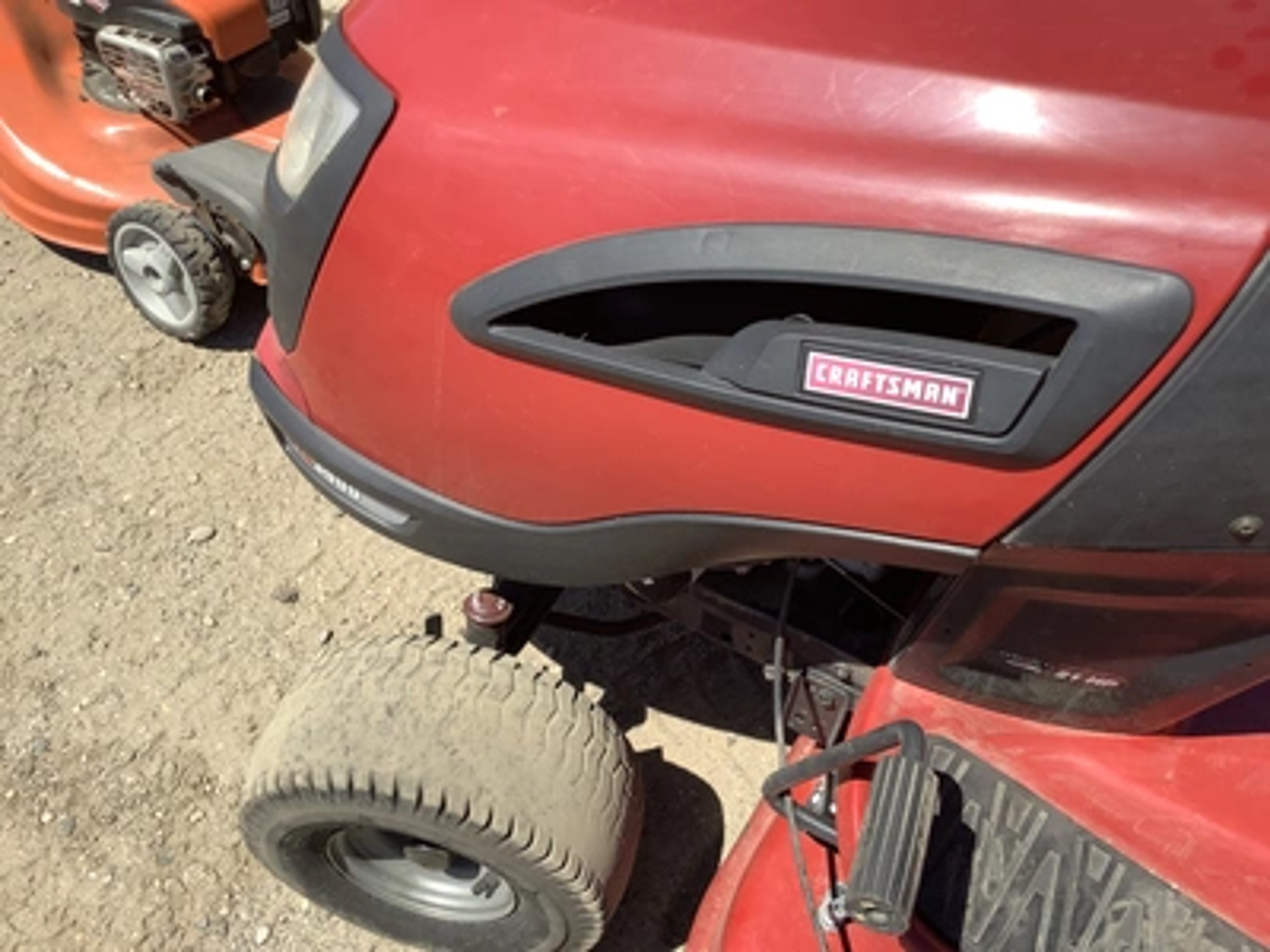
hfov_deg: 58.4
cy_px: 476
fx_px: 1137
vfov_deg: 45.4
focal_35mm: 31
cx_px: 635
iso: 25
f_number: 2.4
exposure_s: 1/1131
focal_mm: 3.3
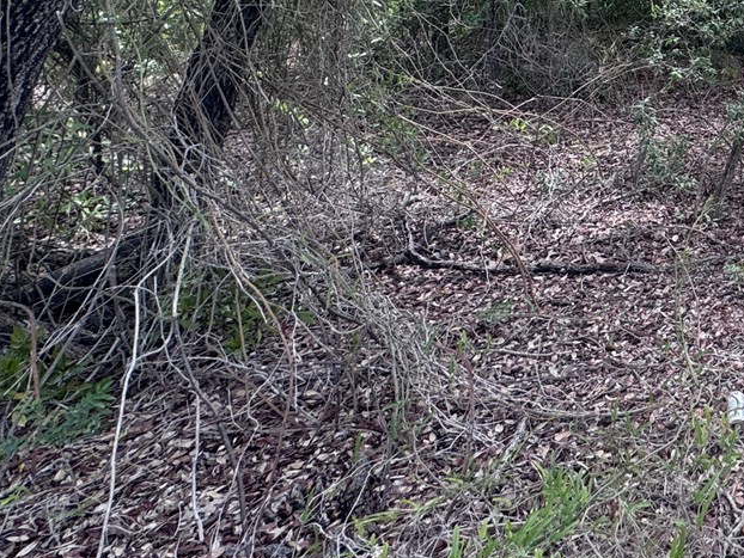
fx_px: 774
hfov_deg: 37.4
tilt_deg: +5.2
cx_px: 914
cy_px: -96
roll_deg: -1.6
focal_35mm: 36
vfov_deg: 33.2
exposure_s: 1/214
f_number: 2.2
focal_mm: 2.22
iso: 40
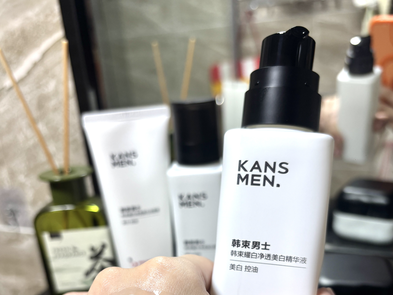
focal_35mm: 35
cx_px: 196
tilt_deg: -22.8
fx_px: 397
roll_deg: +4.1
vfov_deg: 38.9
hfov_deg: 52.6
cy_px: 241
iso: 80
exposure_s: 1/100
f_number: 1.6
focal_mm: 5.96
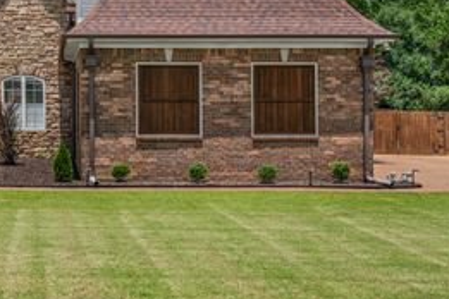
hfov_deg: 29.1
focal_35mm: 67
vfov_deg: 19.9
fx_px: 836
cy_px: 32
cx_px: 62
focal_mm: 35
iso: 800
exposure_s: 1/500
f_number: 9.5
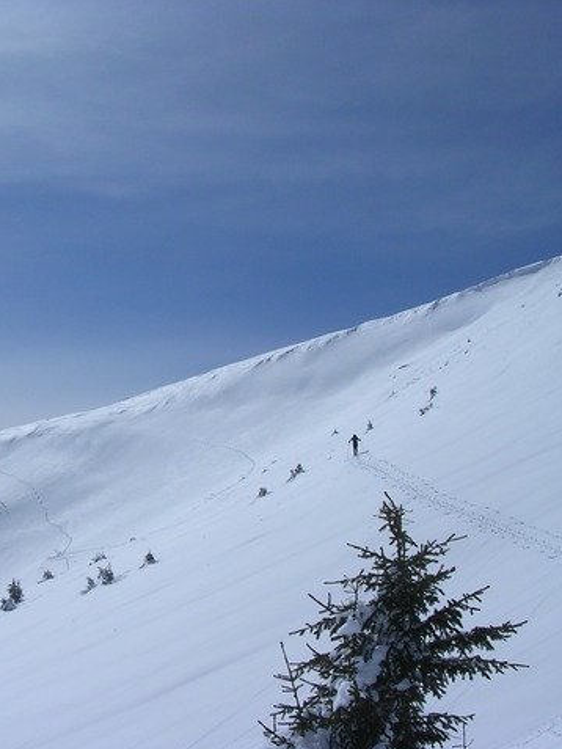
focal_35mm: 51
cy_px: 375
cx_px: 86
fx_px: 1104
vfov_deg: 37.5
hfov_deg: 27.8
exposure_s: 1/1312
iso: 100
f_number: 5.6
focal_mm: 5.8
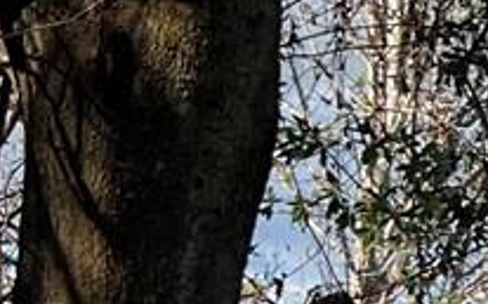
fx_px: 2831
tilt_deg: +2.6
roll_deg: -2.8
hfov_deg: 8.2
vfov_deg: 6.1
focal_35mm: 213
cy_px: 405
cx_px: 1518
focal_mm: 5.7
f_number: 1.5
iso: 50
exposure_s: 1/3704
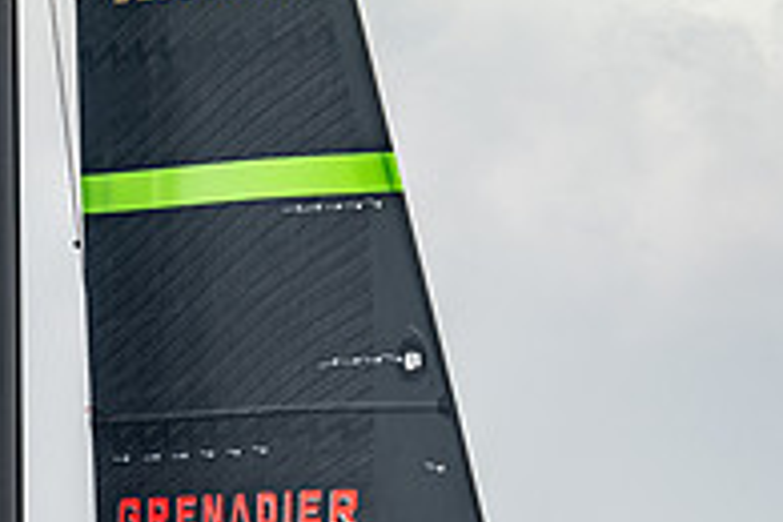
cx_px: 60
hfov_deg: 3.5
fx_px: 12918
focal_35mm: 594
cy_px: 753
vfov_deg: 2.3
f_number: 4
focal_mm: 200
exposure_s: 1/1250
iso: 100
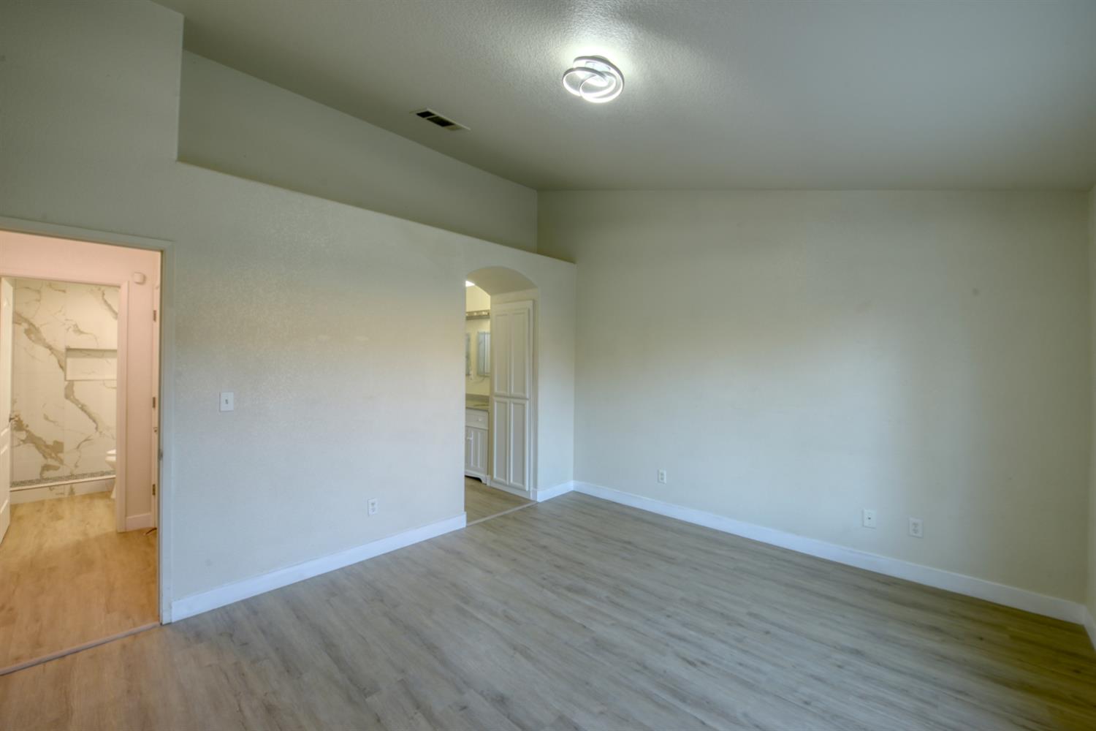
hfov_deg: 104.3
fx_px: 426
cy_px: 366
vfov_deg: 81.2
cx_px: 548
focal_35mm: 14
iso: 400
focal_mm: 14
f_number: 10
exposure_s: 1/15
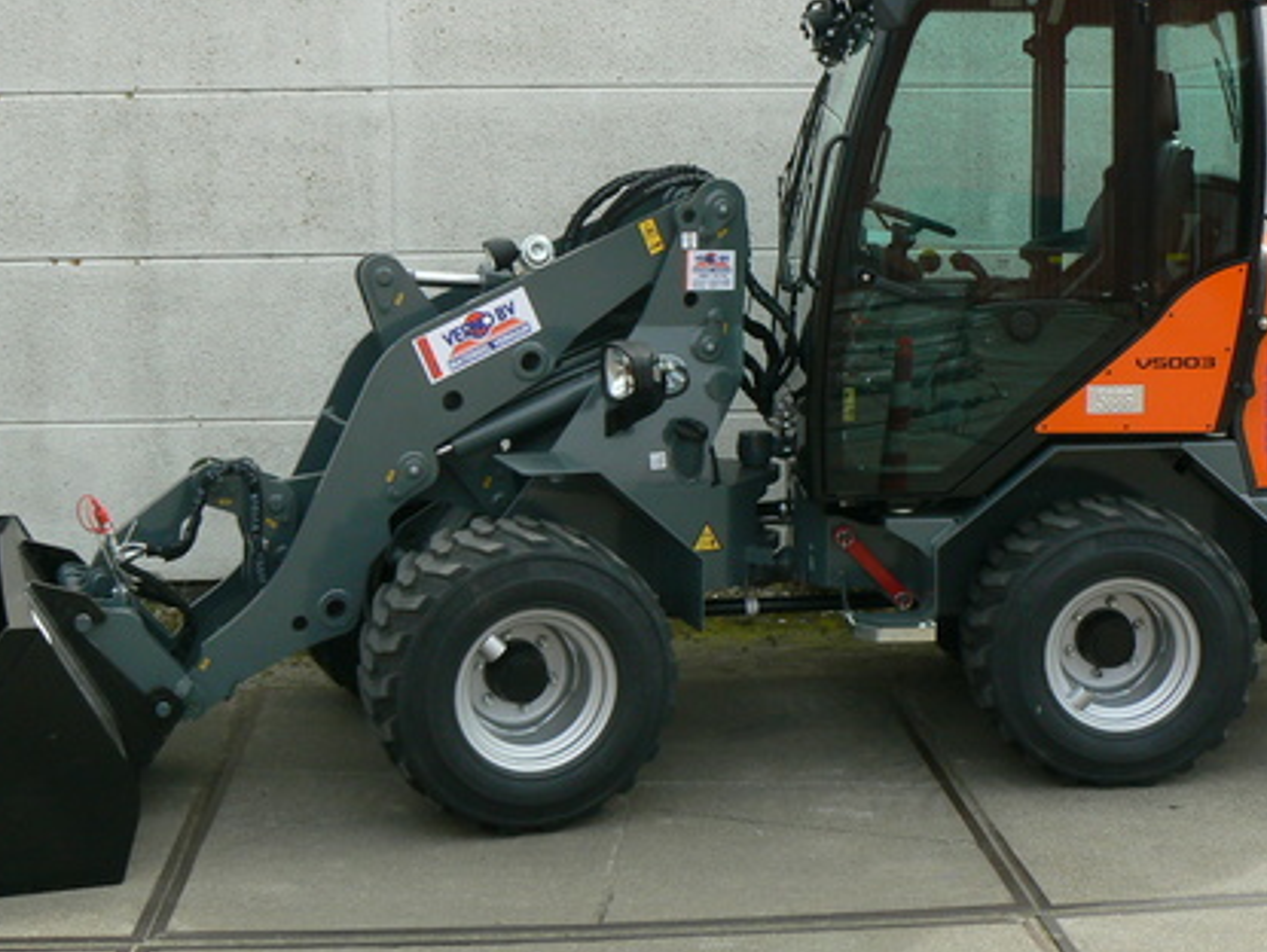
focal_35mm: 52
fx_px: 1905
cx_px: 675
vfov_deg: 28.0
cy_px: 351
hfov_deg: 36.8
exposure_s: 1/320
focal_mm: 6
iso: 100
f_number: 5.6
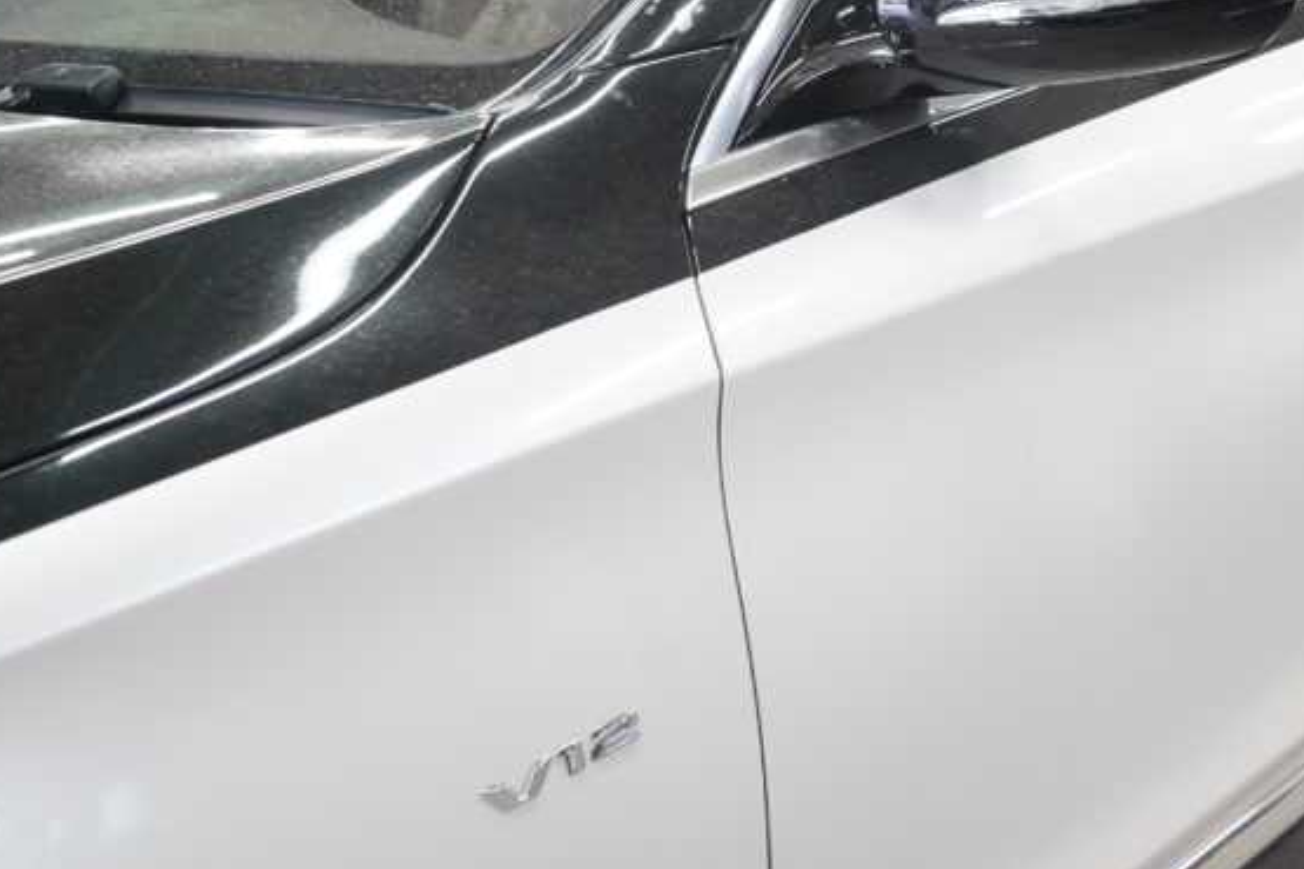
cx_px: 1170
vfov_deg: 22.9
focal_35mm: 59
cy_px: 269
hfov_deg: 32.3
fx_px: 2137
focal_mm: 32
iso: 3200
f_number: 4.5
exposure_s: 1/60
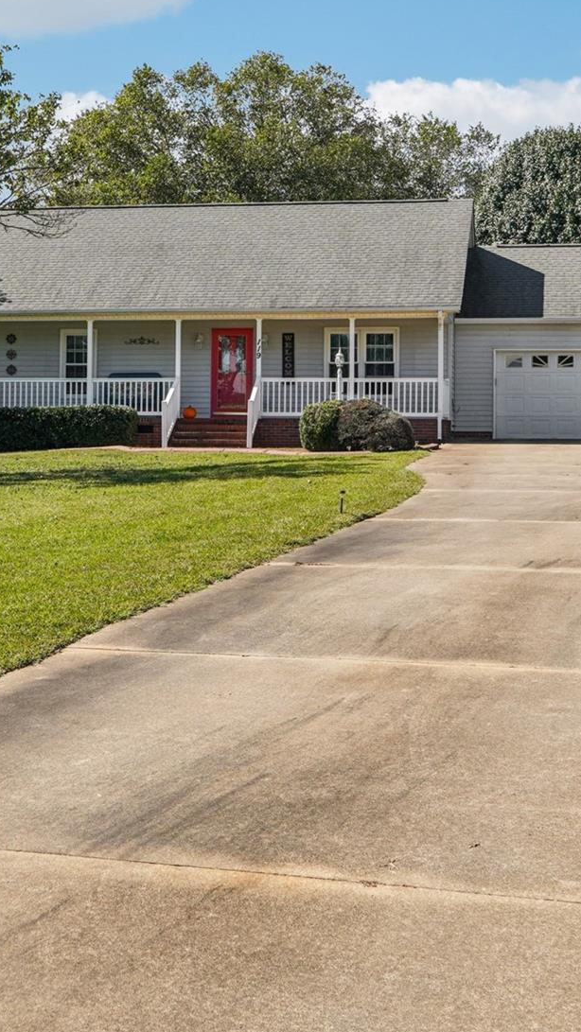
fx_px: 1615
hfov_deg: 20.4
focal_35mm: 59
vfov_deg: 35.3
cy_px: 420
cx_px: 232
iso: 100
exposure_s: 1/125
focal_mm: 20
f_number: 8
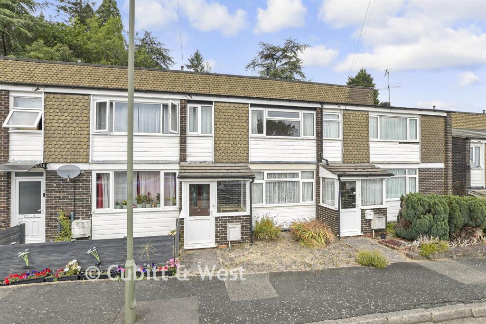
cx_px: 243
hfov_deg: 100.4
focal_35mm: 15
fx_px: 203
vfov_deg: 77.3
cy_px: 162
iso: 160
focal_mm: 10
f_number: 8
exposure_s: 1/100
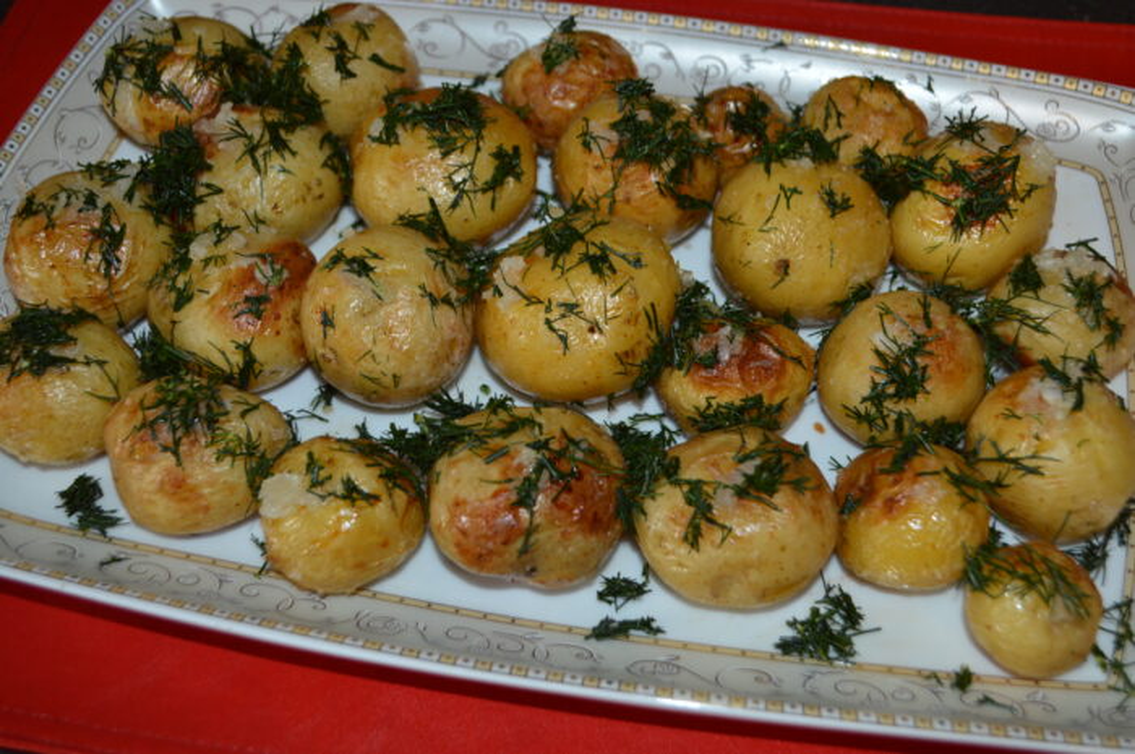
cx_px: 568
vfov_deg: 31.8
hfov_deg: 46.4
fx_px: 1323
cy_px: 377
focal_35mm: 42
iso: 400
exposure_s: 1/60
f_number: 4.5
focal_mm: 28
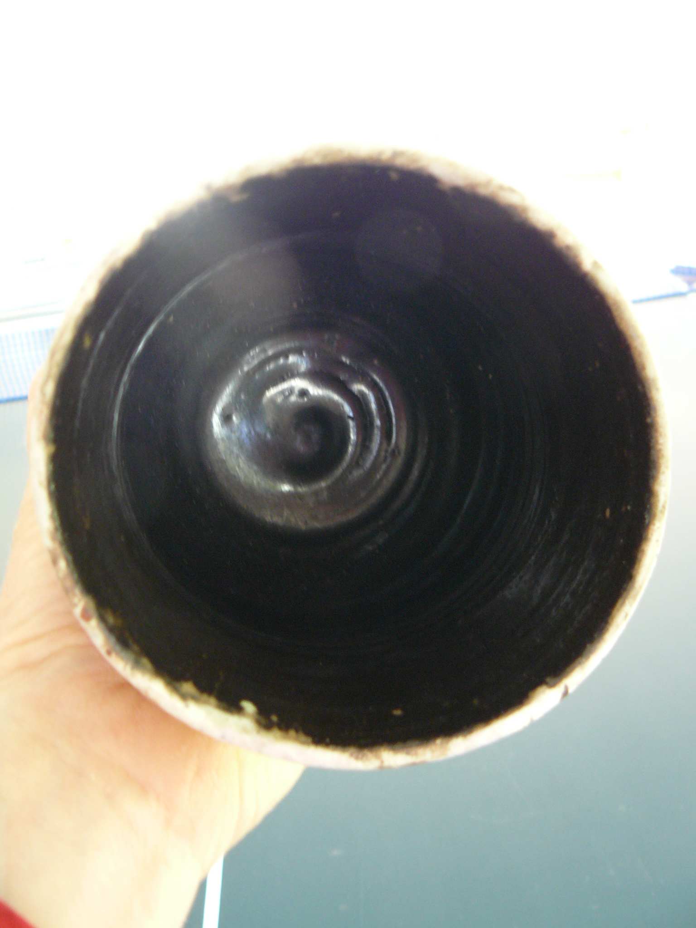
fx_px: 965
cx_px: 348
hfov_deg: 39.7
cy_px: 464
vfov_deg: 51.4
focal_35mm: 36
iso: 200
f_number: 2.8
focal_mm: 6
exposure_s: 1/10
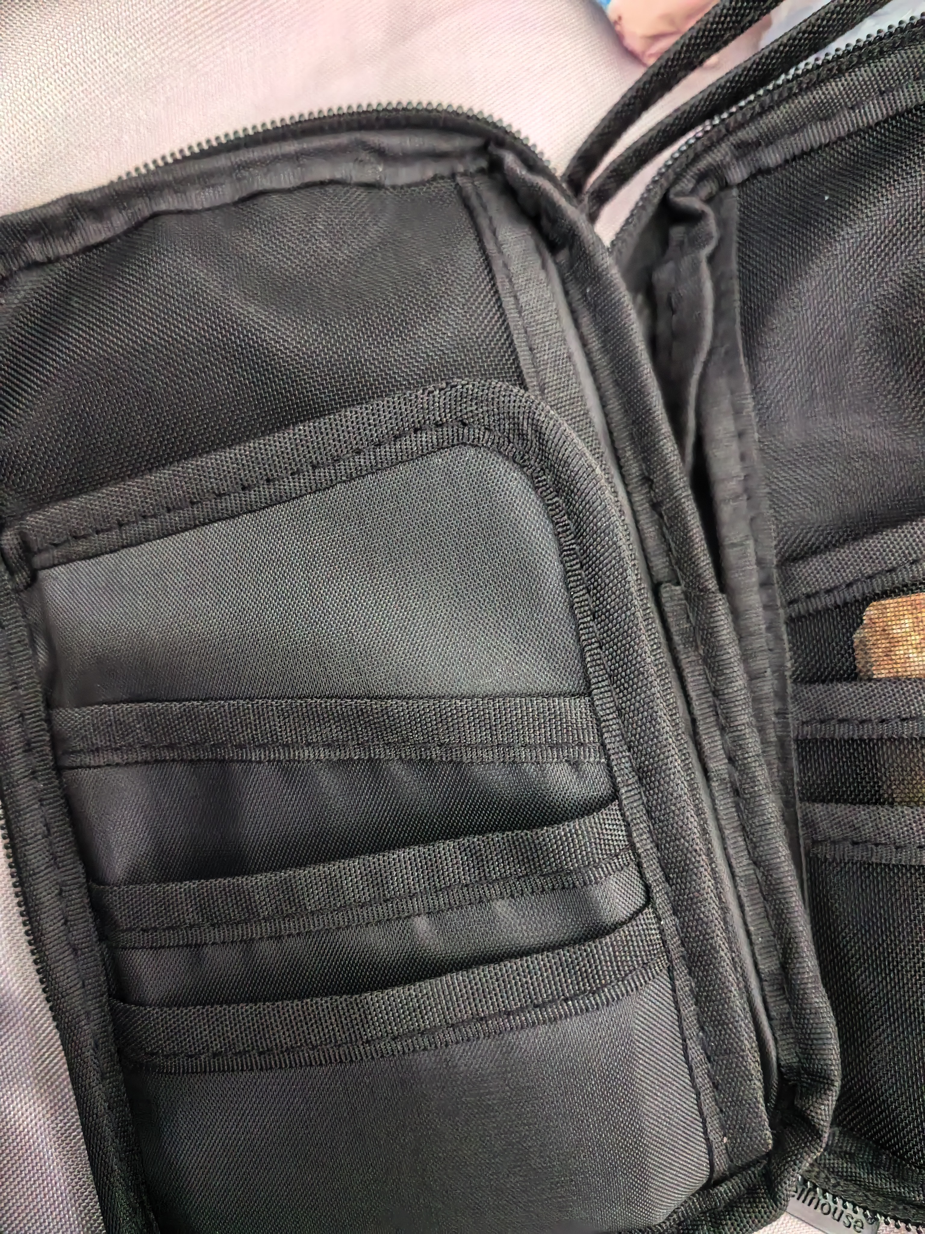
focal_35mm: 24
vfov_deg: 71.6
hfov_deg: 56.8
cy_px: 617
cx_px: 462
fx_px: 855
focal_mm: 6.98
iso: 1600
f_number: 2
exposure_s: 1/172
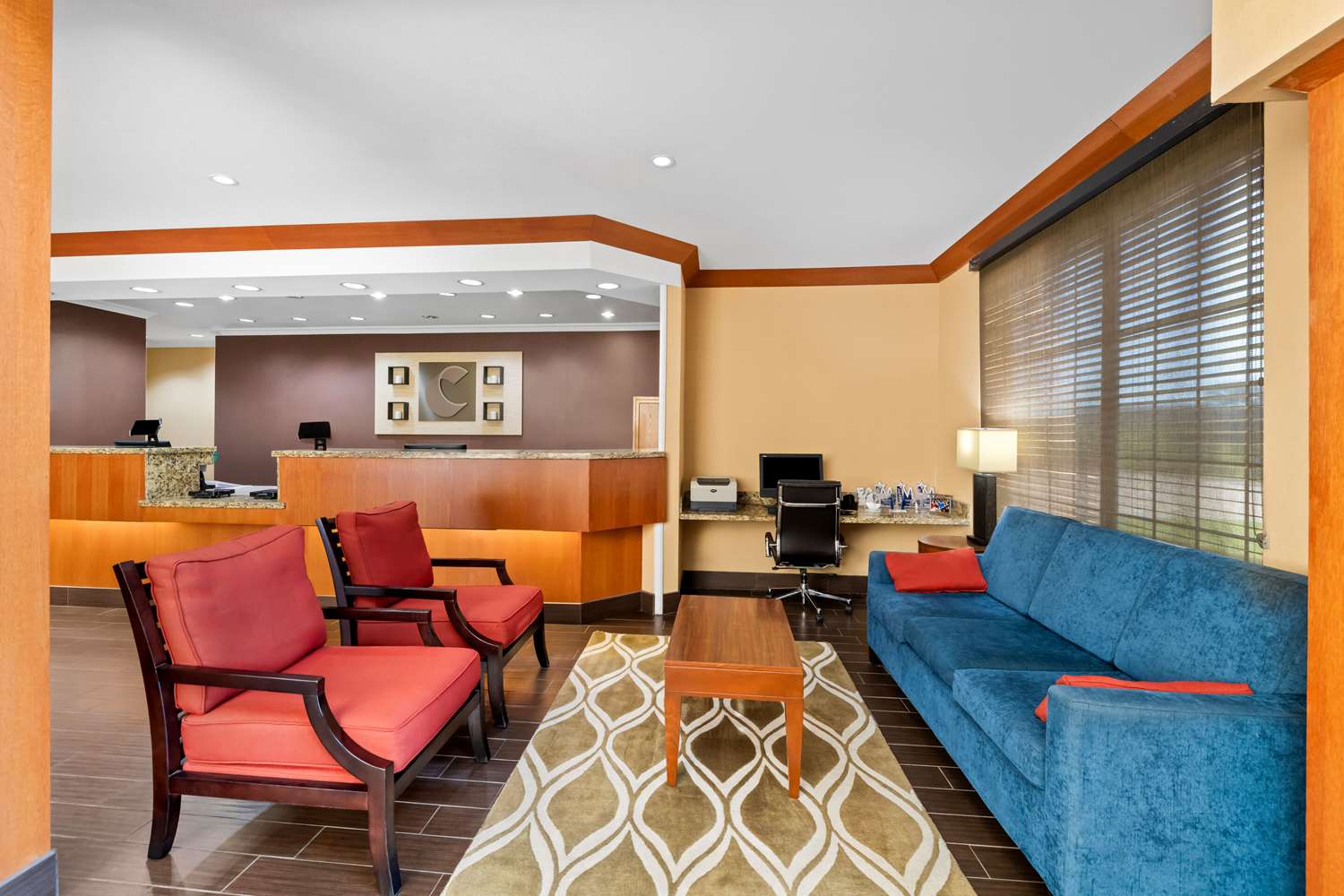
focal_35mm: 15
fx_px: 560
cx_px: 672
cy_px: 448
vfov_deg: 77.3
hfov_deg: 100.4
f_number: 8
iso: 400
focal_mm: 15
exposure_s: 1/5
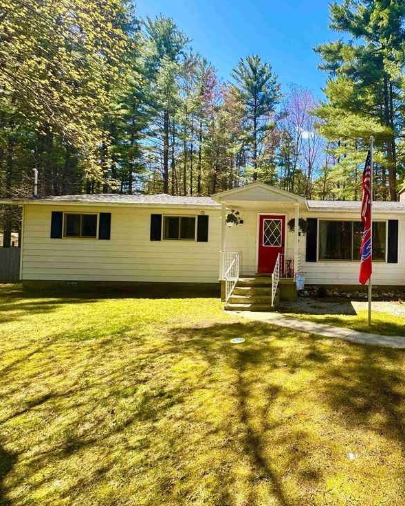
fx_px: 285
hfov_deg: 63.3
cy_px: 248
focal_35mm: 19
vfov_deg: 83.3
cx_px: 337
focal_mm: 2.22
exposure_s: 1/453
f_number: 2.2
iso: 40
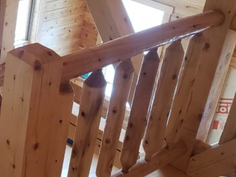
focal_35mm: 75
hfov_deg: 23.3
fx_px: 511
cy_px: 72
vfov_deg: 19.6
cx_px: -62
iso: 250
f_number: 1.5
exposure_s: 1/30
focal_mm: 4.3
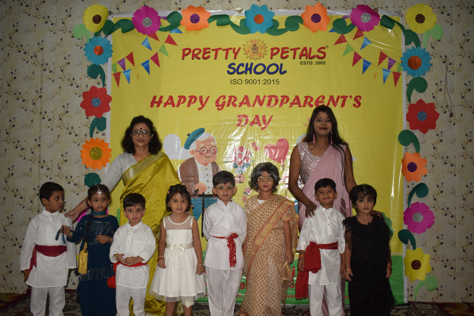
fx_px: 448
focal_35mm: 34
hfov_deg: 55.8
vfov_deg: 38.9
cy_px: 155
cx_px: 232
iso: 100
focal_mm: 22
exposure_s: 1/60
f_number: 3.8
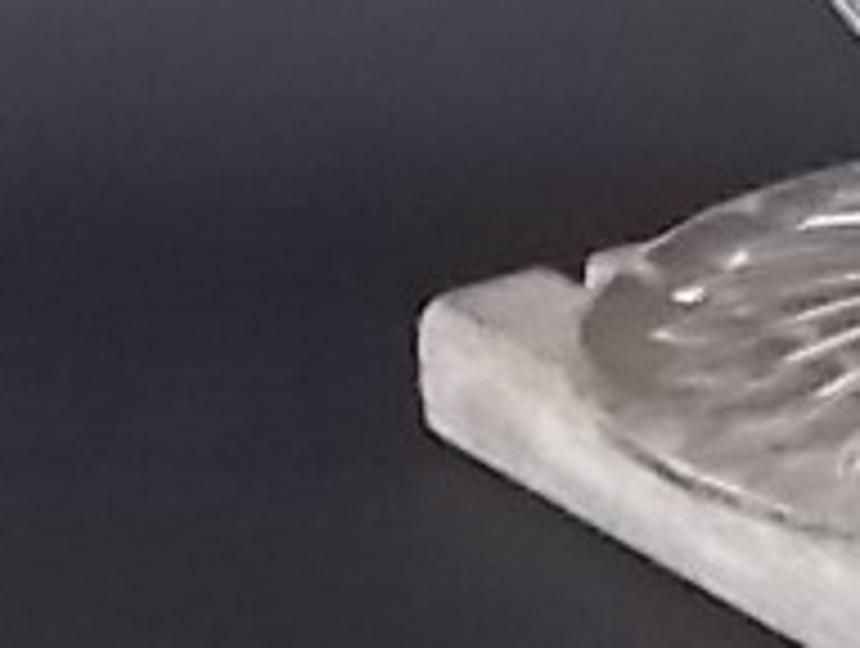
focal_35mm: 194
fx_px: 4829
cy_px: -234
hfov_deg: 10.0
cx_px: 1157
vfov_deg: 7.6
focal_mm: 10.3
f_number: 4.9
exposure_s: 1/40
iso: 800
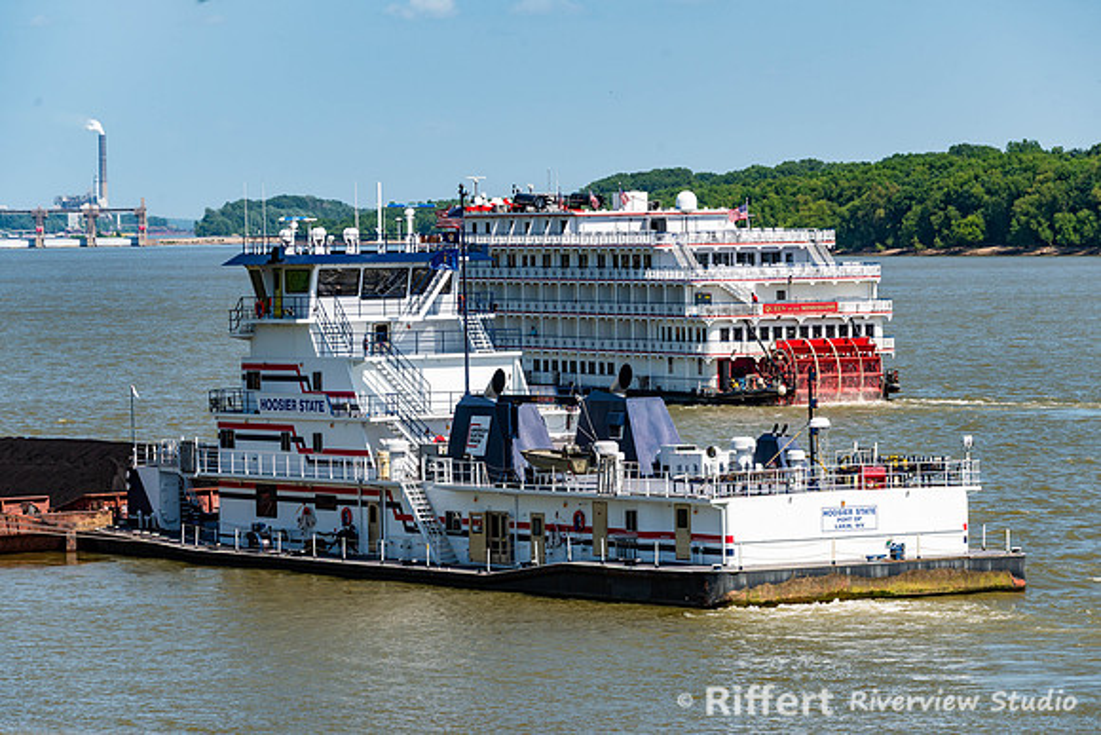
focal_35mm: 182
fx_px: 5569
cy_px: 368
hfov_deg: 11.3
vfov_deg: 7.5
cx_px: 551
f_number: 8
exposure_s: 1/250
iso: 100
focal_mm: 170
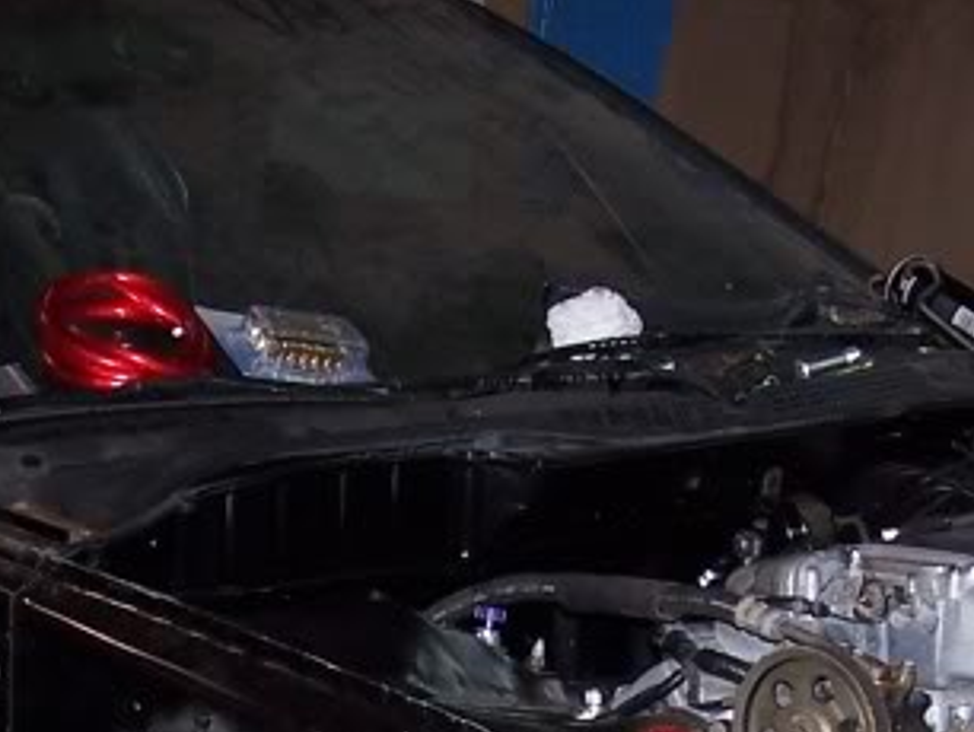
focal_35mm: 127
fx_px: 3576
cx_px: 315
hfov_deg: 15.5
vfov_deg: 11.4
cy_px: 910
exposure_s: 1/60
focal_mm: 6.3
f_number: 2.8
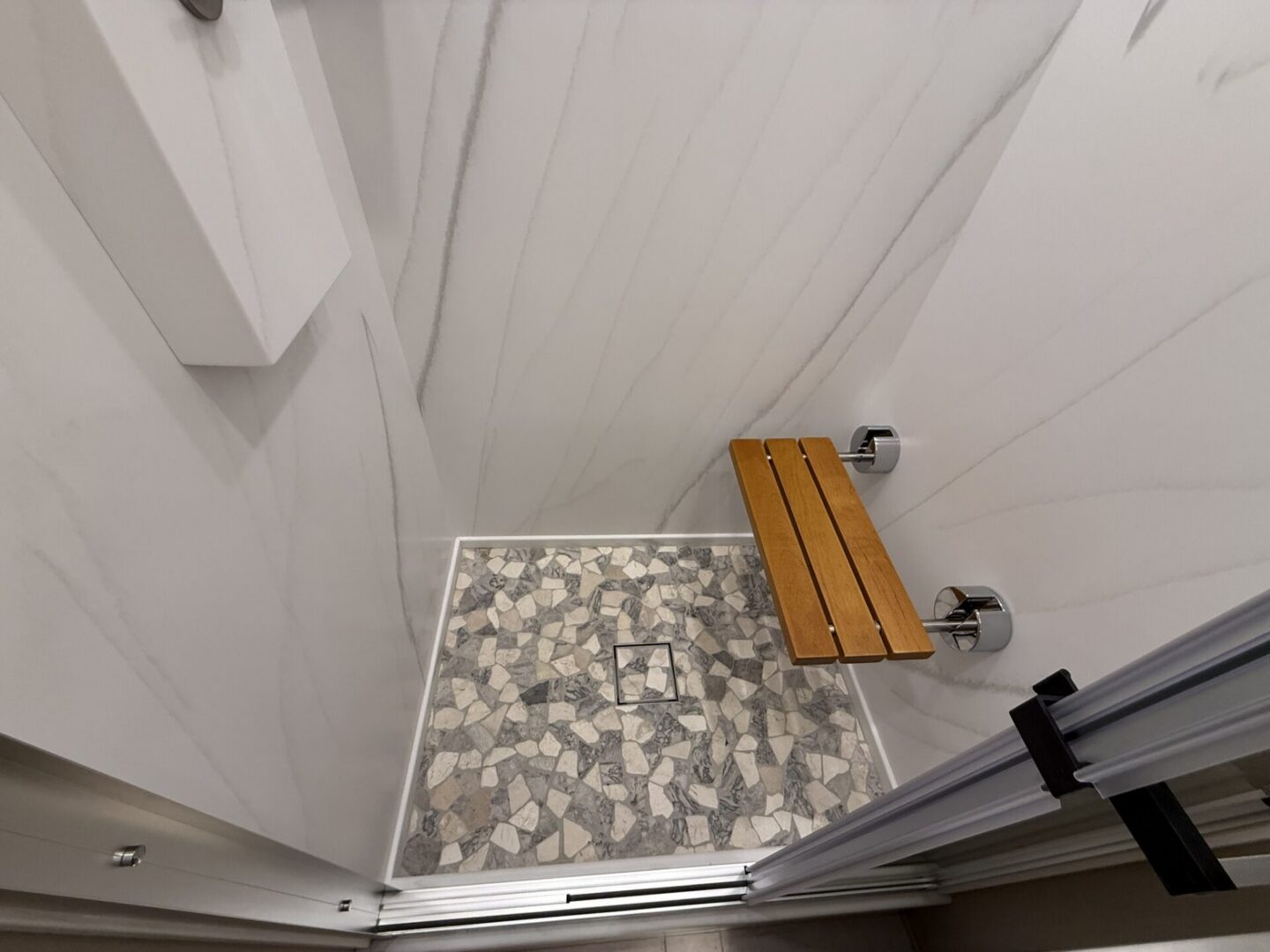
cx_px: 635
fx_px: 514
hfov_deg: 102.1
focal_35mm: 14
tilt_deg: -45.0
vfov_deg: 85.7
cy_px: 476
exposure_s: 1/60
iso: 200
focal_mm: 2.22
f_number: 2.2
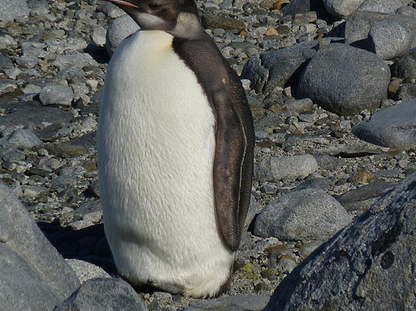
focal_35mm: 448
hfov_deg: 4.4
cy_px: 139
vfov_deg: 3.3
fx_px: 5380
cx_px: 219
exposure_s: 1/1000
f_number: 5.6
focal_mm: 49.2
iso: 80
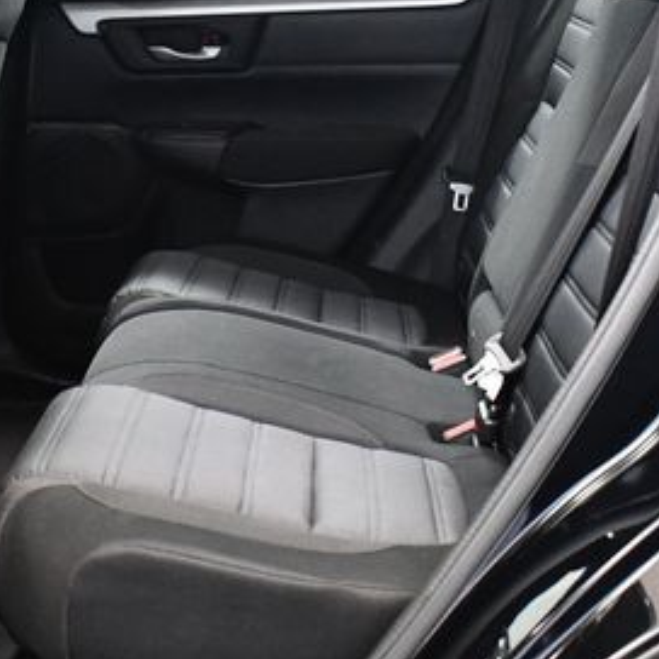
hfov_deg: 24.0
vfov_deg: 23.9
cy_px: 213
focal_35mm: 72
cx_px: 317
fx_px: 1551
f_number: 3.5
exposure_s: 1/60
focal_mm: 18
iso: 3600
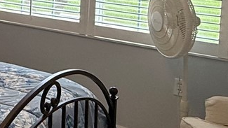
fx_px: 454
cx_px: -59
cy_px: -37
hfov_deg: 24.9
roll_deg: -1.5
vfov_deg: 15.4
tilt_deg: -2.2
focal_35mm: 75
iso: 64
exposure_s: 1/129
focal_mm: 2.22
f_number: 2.2
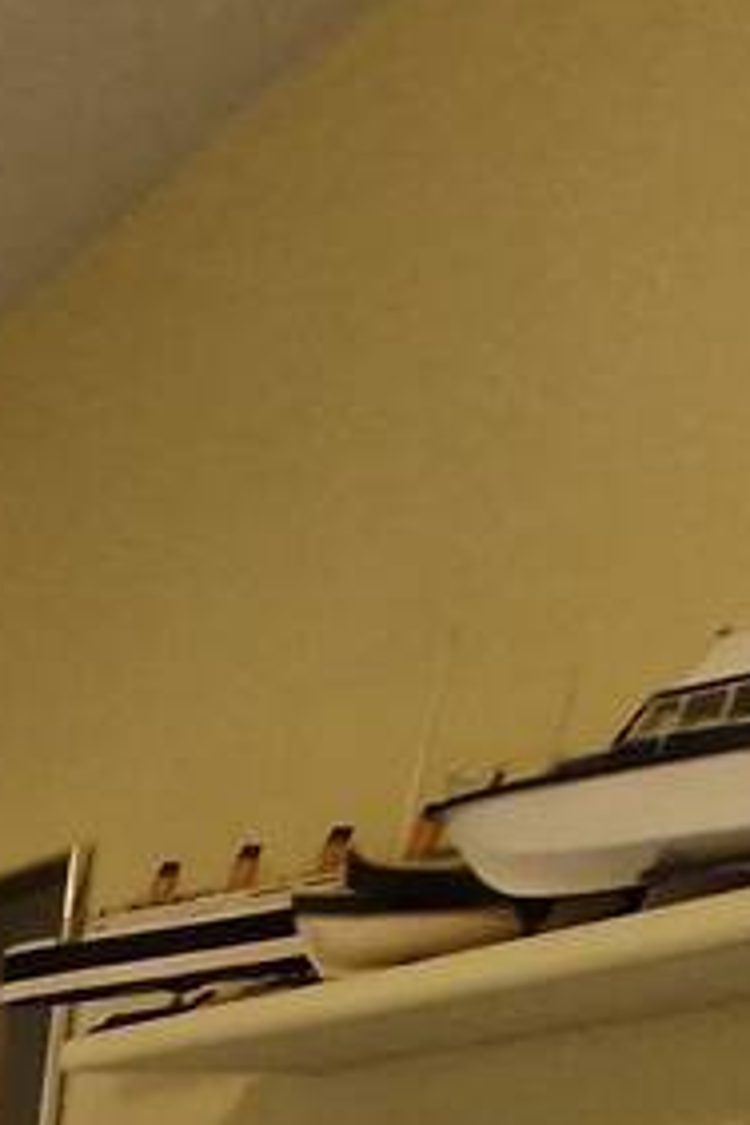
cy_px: 1795
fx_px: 2156
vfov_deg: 22.5
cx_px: -1400
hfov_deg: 11.9
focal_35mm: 69
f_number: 2.2
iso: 200
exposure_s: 1/60
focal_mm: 1.74
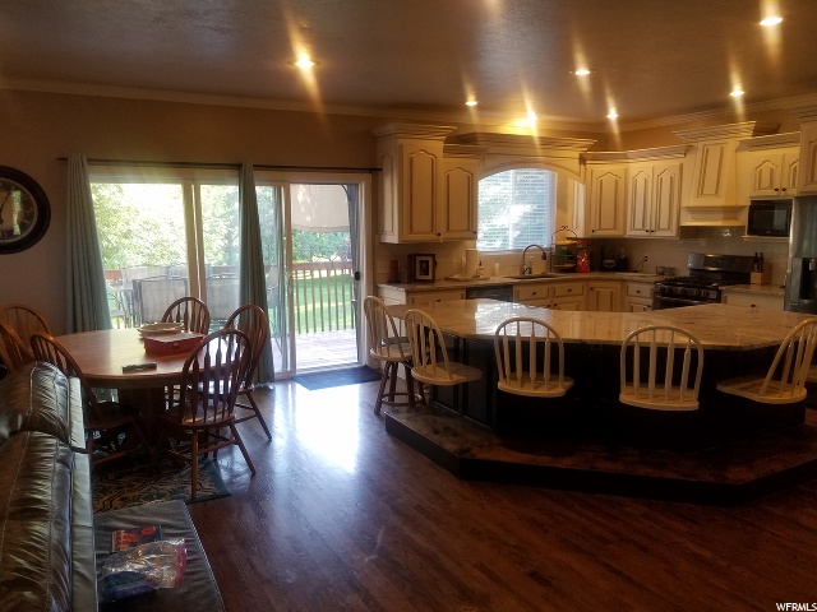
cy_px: 306
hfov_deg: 67.3
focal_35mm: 26
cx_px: 408
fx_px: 614
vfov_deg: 53.1
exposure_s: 1/60
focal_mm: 4.2
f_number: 1.7
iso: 125
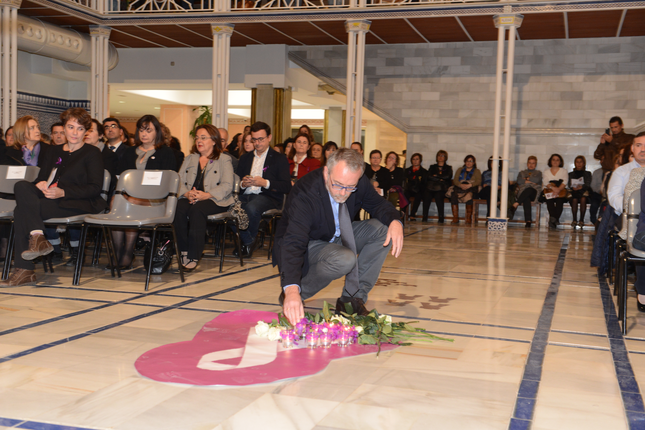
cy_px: 215
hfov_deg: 43.6
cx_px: 322
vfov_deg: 29.9
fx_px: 806
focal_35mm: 45
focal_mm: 45
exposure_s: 1/50
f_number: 4.5
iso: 1600
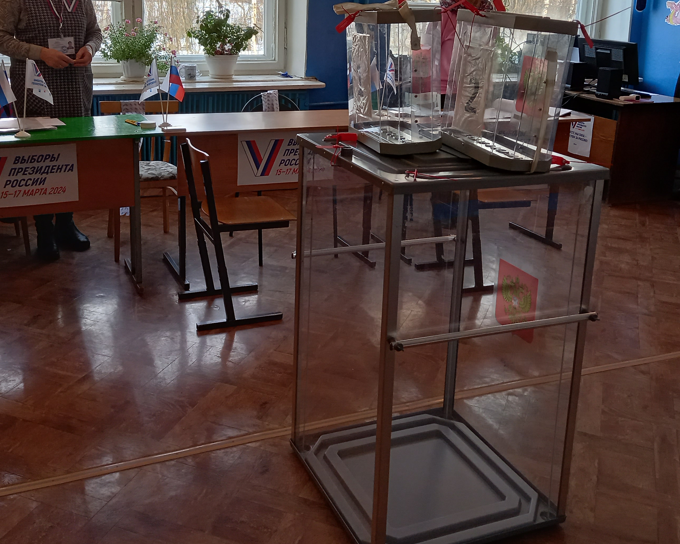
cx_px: 308
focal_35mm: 38
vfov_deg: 38.5
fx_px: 765
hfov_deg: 47.9
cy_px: 166
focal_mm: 4.6
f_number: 2
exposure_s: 1/50
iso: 125
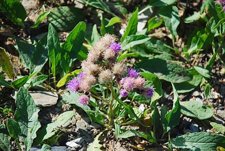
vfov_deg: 6.8
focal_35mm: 202
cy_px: 76
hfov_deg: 10.1
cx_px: 112
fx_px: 1267
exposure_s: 1/320
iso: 125
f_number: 6.3
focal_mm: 135
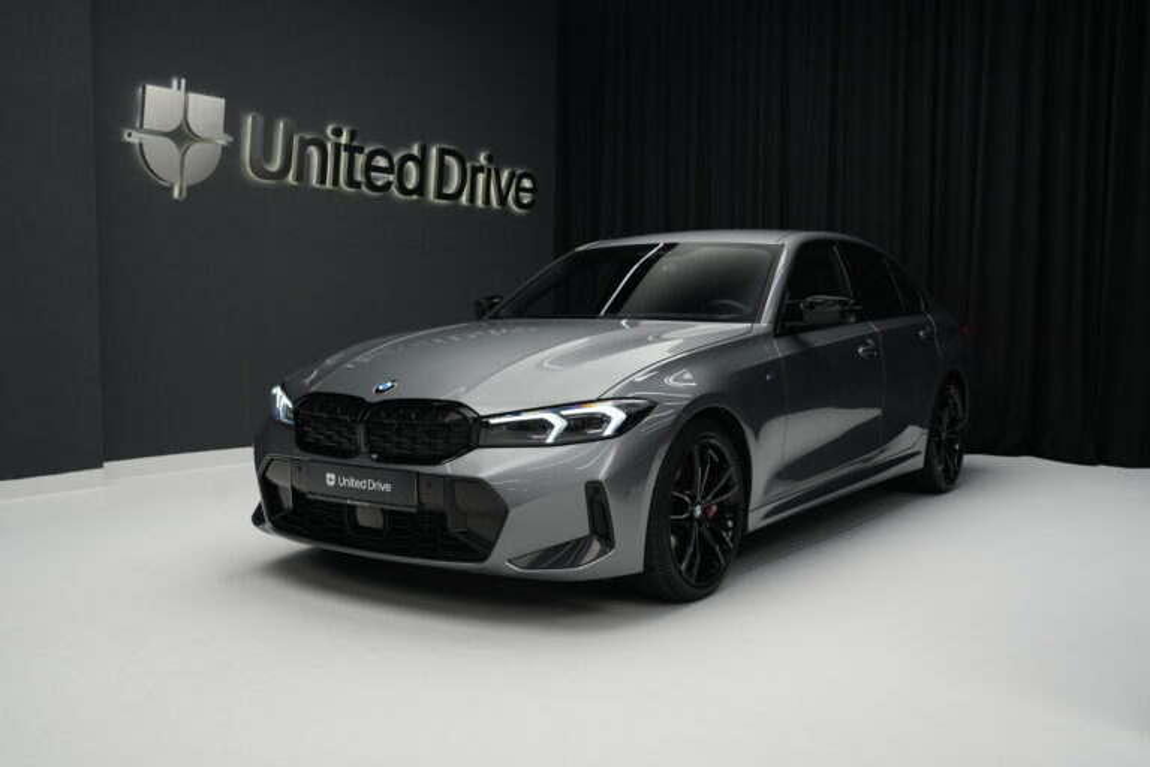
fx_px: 1118
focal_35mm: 35
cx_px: 575
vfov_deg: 37.9
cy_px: 384
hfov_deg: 54.4
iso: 640
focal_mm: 35
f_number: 4.5
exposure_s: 1/40
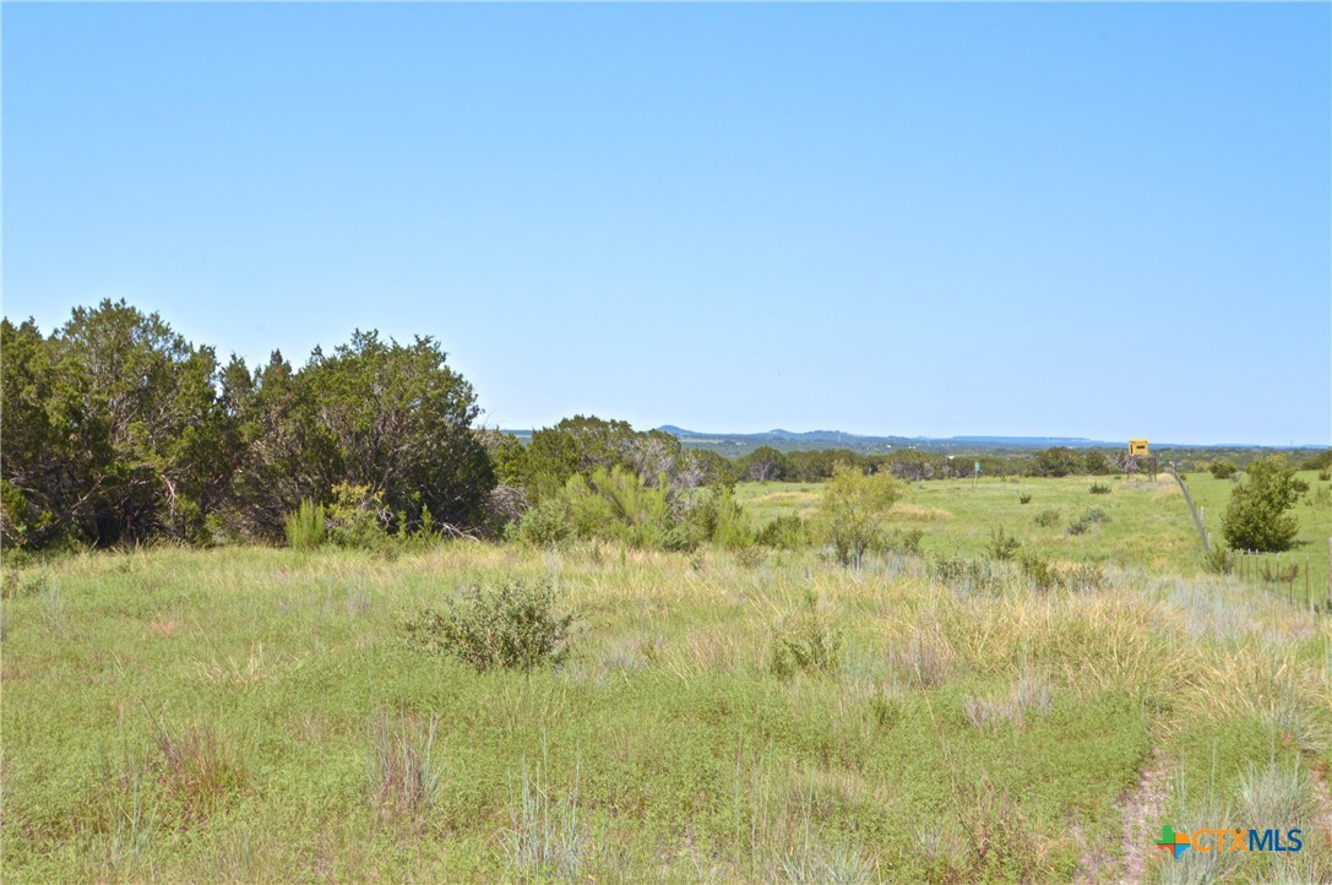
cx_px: 666
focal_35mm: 36
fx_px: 1330
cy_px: 442
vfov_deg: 36.8
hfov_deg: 53.2
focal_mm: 24
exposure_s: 1/50
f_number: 14
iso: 200
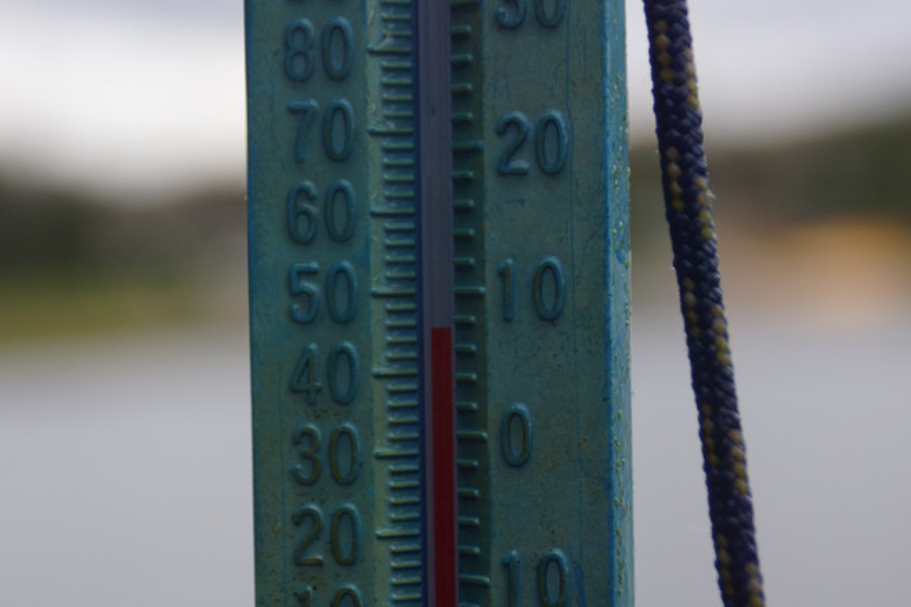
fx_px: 3888
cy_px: 325
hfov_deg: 13.4
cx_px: 437
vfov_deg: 8.9
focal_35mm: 154
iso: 125
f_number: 5
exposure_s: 1/125
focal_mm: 75
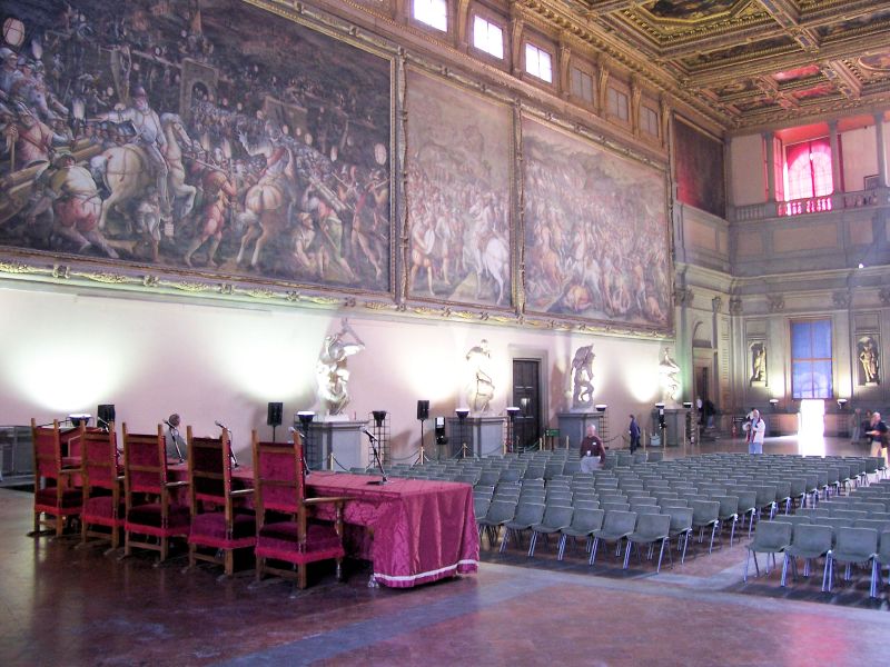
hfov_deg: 54.0
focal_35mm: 34
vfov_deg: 41.8
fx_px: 874
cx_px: 445
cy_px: 334
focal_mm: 5.6
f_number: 2.7
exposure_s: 1/10
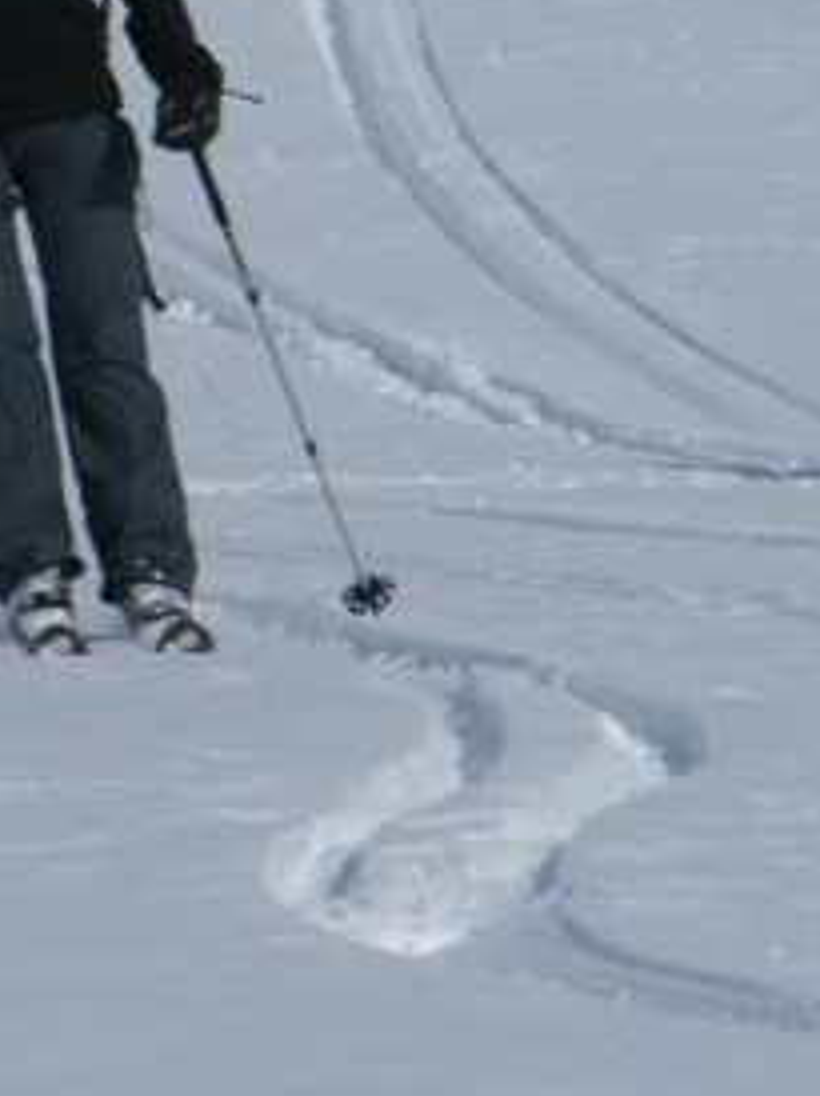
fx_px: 24864
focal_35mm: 786
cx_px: 188
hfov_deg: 1.9
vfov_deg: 2.5
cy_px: -56
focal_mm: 71.2
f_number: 7.4
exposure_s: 1/362
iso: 50
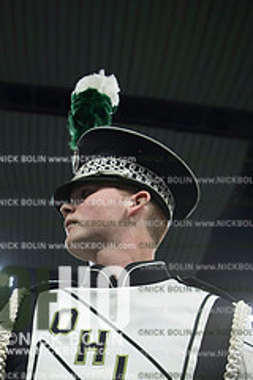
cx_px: 63
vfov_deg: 41.5
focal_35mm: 45
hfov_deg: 29.4
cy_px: 310
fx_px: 474
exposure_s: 1/1250
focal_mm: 24
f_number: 2.8
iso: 1250
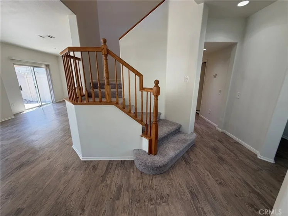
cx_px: 144
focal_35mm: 14
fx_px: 116
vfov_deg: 85.7
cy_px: 108
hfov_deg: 102.1
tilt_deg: -15.1
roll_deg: +0.1
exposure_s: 1/120
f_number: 2.2
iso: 160
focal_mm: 2.22
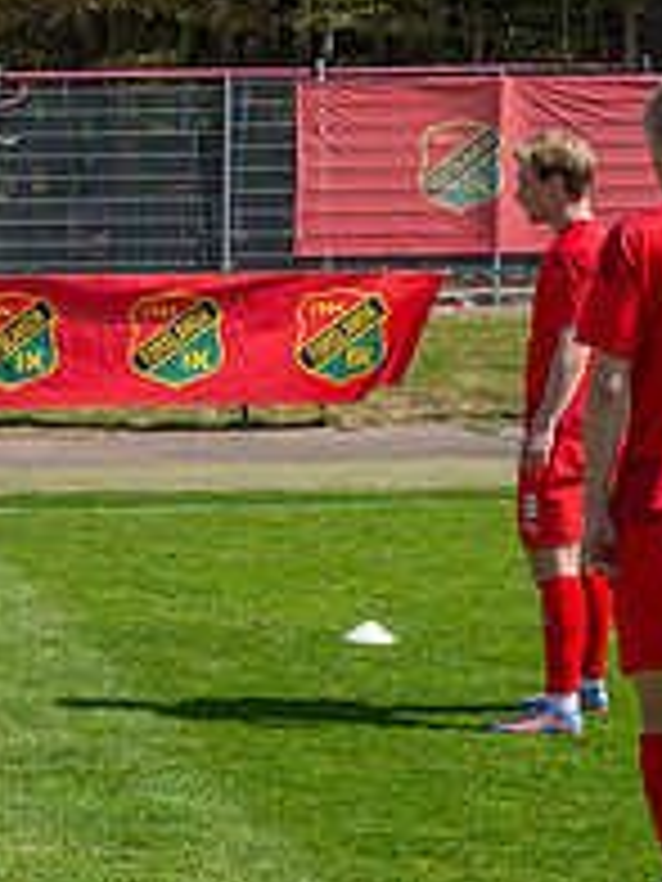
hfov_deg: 12.2
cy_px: 632
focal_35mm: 116
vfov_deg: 16.9
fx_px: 2958
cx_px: -320
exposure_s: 1/800
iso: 125
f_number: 4
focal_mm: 40
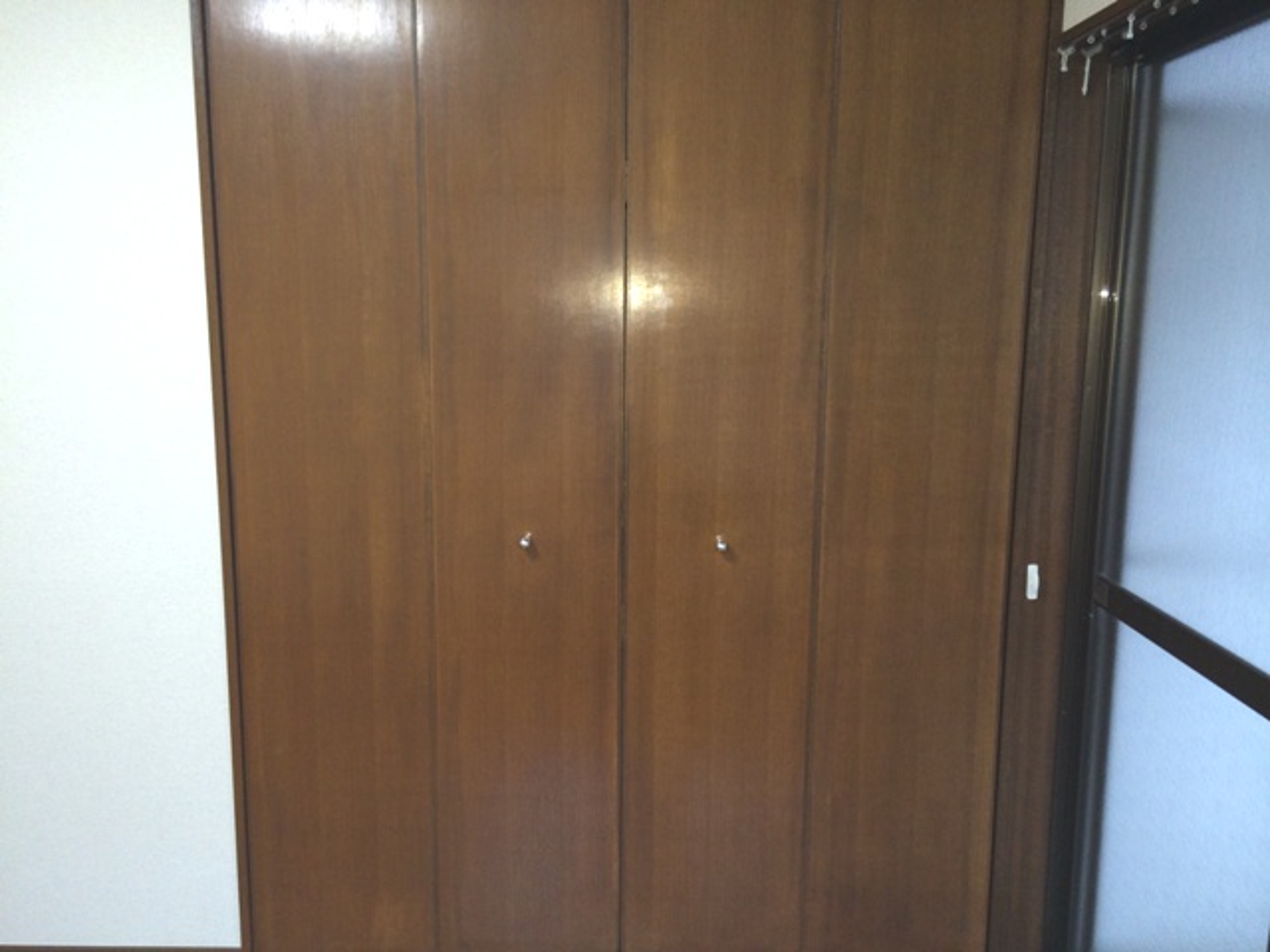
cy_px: 476
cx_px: 635
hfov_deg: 60.0
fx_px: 1101
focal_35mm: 30
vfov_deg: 46.8
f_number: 2.2
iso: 125
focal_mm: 4.12
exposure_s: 1/33
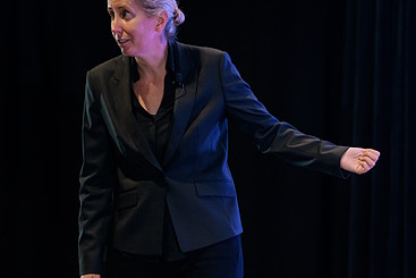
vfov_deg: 5.8
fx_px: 2740
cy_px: 124
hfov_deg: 8.7
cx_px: 265
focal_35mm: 237
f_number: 3.2
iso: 1600
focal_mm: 150
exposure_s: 1/250
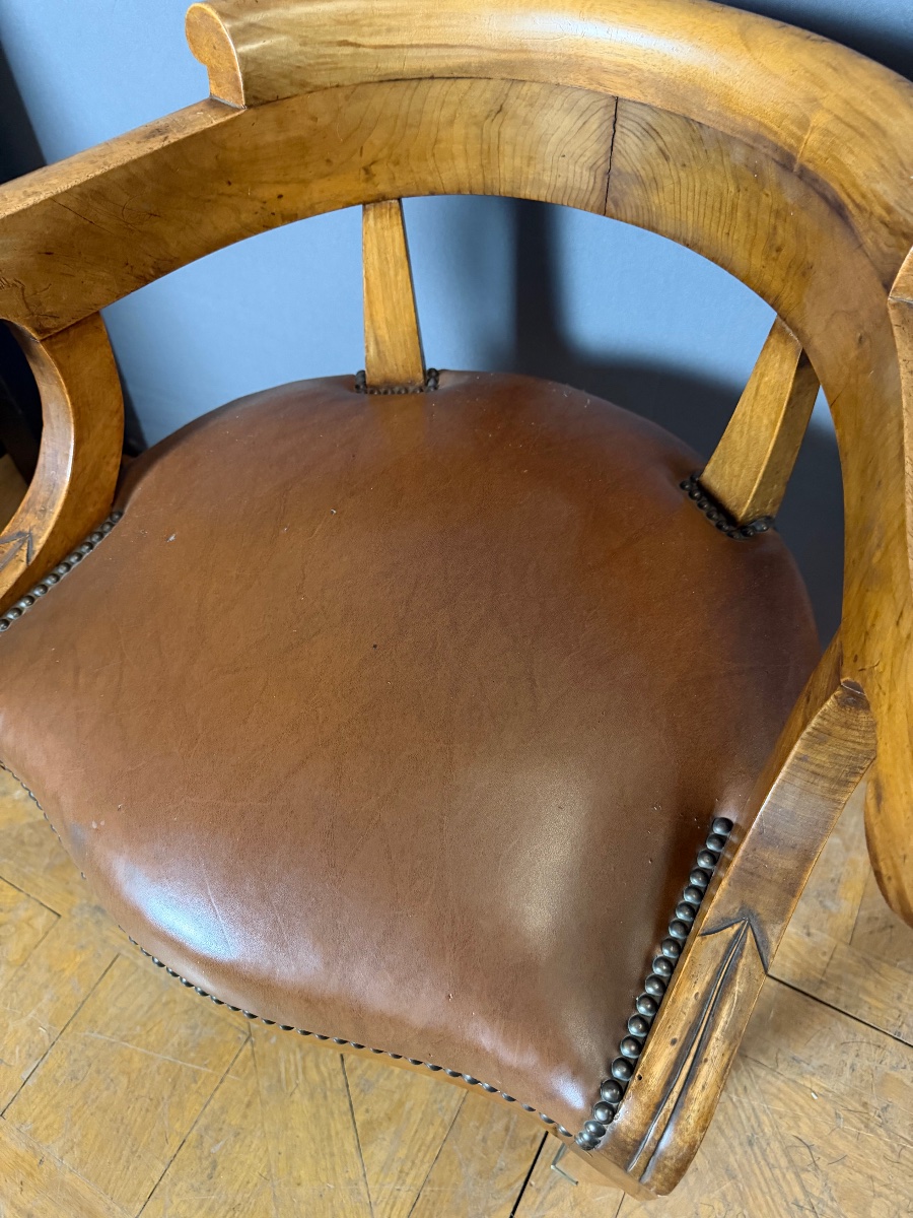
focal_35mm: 24
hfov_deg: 56.8
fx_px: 844
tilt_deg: -53.7
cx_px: 456
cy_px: 609
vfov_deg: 71.6
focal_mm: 6.76
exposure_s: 1/33
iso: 800
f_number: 1.78
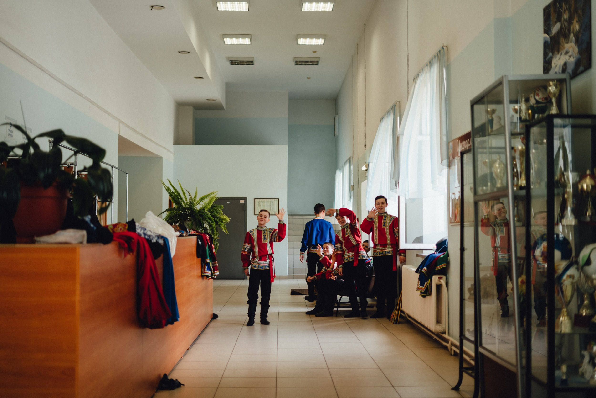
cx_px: 298
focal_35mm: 50
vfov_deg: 27.0
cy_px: 199
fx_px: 828
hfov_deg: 39.6
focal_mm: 50
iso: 160
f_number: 1.8
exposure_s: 1/200
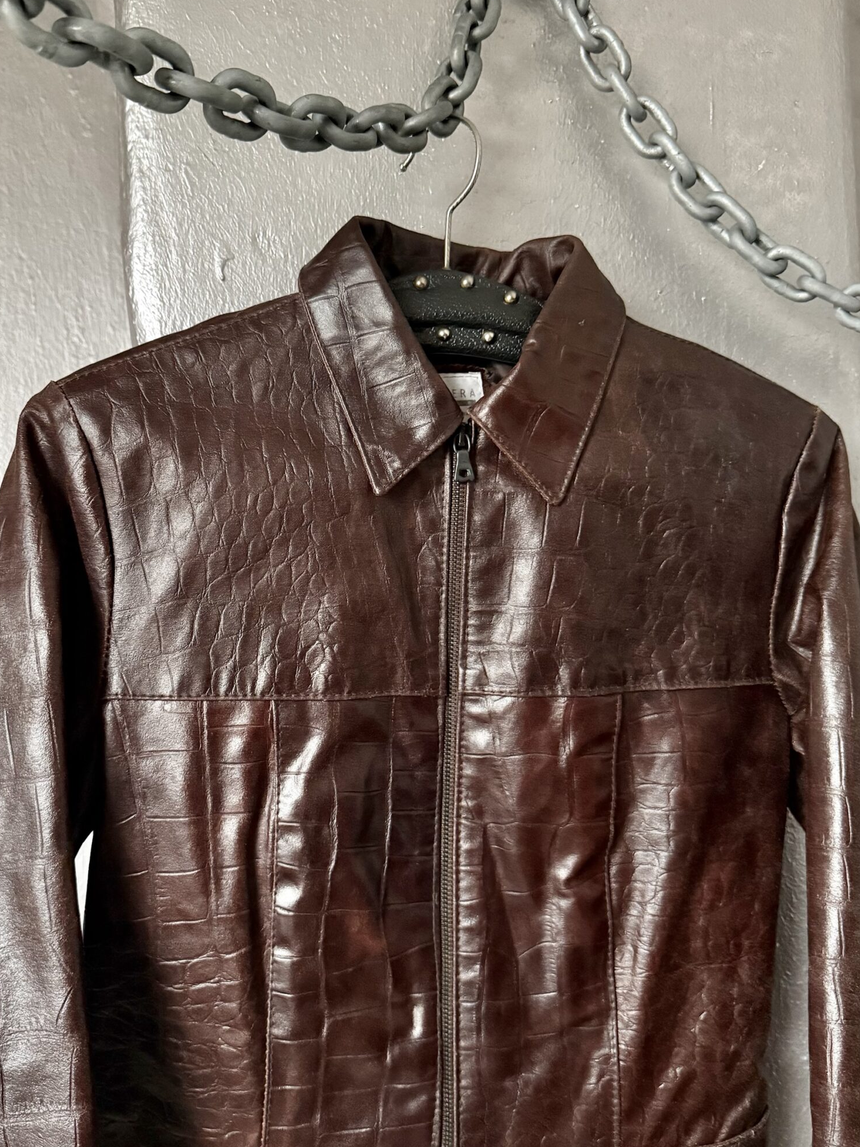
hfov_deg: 45.2
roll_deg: -1.1
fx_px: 1027
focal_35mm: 31
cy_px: 556
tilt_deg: +2.2
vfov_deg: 58.3
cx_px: 355
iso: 1000
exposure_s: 1/32
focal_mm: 6.76
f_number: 1.78
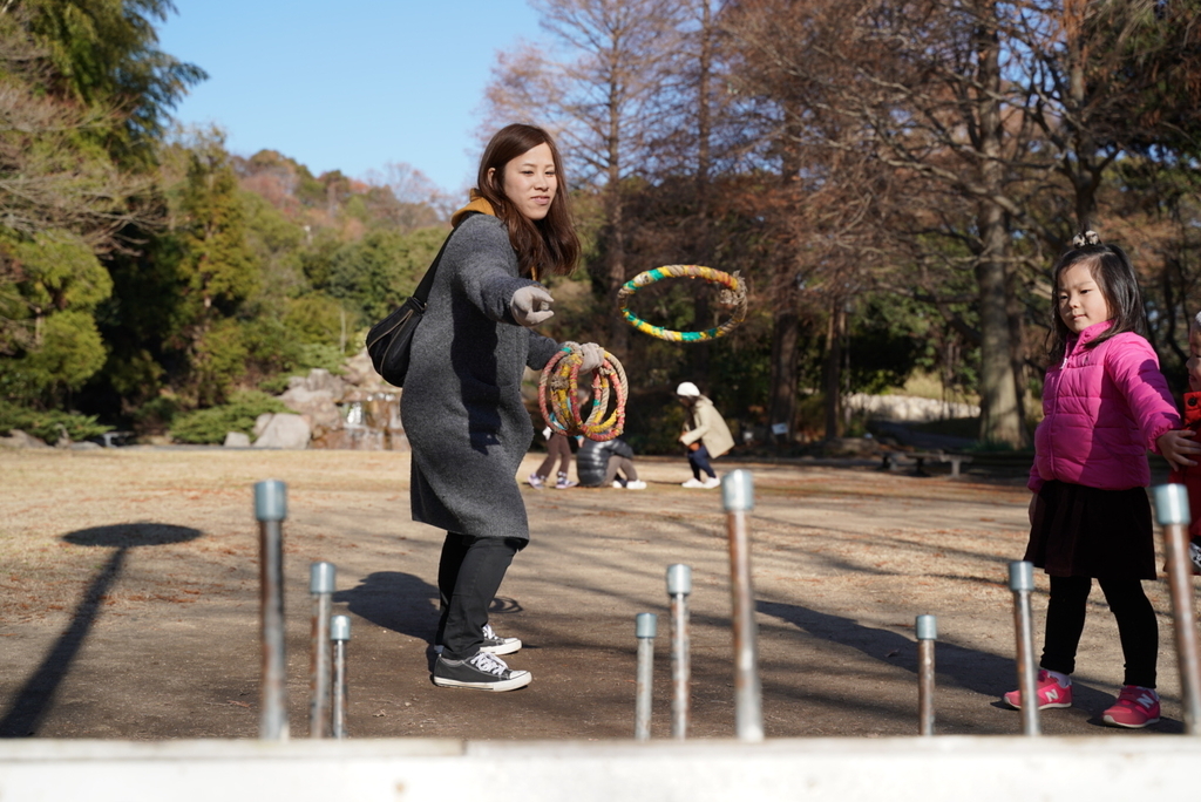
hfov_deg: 43.6
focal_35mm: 45
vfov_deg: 29.9
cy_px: 401
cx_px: 600
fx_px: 1502
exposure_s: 1/640
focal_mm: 45
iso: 100
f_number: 4
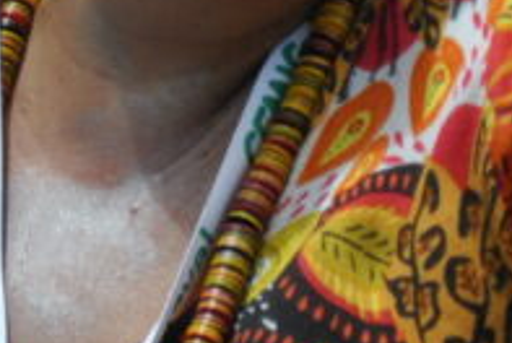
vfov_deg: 4.2
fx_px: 4600
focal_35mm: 323
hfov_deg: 6.4
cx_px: 120
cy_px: -160
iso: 640
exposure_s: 1/4000
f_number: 7.1
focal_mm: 55
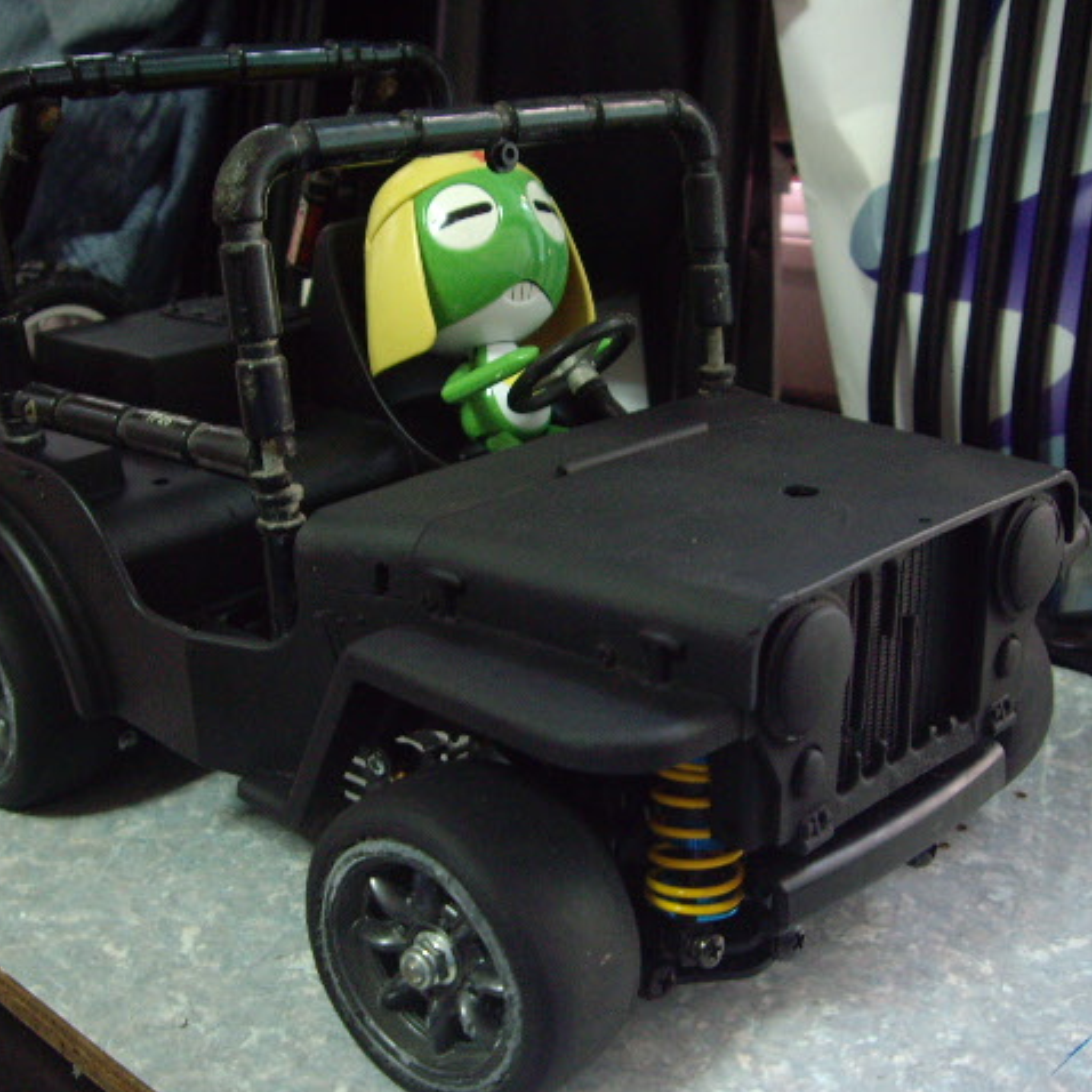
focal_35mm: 45
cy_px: 546
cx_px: 475
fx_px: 1606
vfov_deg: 37.6
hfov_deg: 37.5
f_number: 2.7
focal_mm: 6.2
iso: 200
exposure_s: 1/4
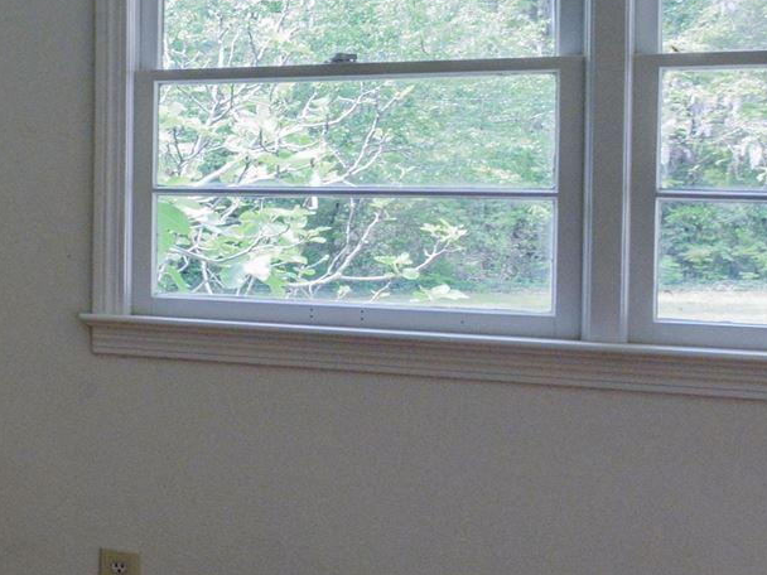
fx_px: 1507
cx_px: -912
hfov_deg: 16.9
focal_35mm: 68
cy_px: 204
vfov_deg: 21.6
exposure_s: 1/50
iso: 1600
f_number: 14
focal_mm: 14
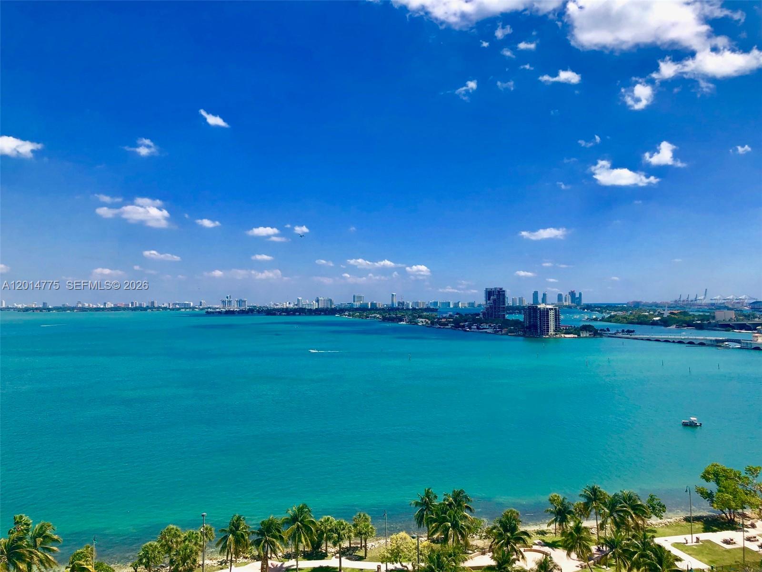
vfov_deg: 49.7
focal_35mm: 28
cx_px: 381
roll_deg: -2.0
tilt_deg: +2.4
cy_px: 286
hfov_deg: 63.4
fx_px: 616
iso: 20
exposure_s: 1/2703
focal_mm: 4
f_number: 1.8
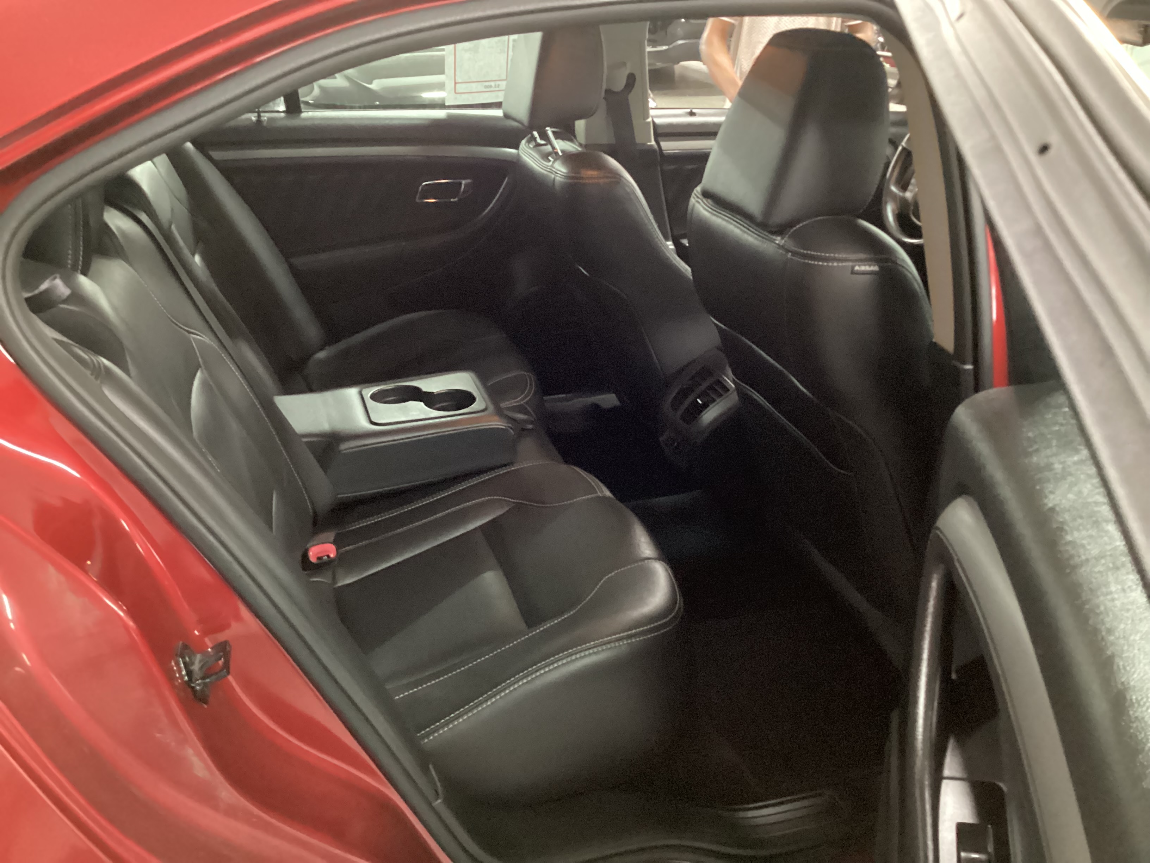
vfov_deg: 45.4
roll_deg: +0.8
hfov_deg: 58.4
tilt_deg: -26.8
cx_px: 575
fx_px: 1030
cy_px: 432
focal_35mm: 31
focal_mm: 3.3
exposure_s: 1/17
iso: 800
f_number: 2.4
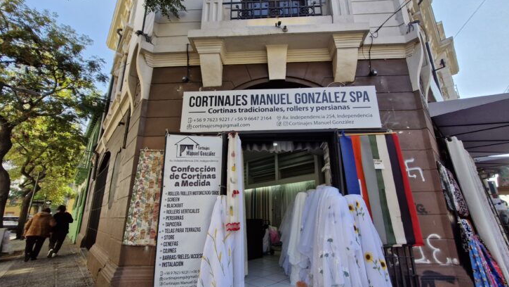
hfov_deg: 102.9
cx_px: 266
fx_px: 202
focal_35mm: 15
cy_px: 155
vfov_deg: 70.4
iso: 50
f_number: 2.2
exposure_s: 1/540
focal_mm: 1.74
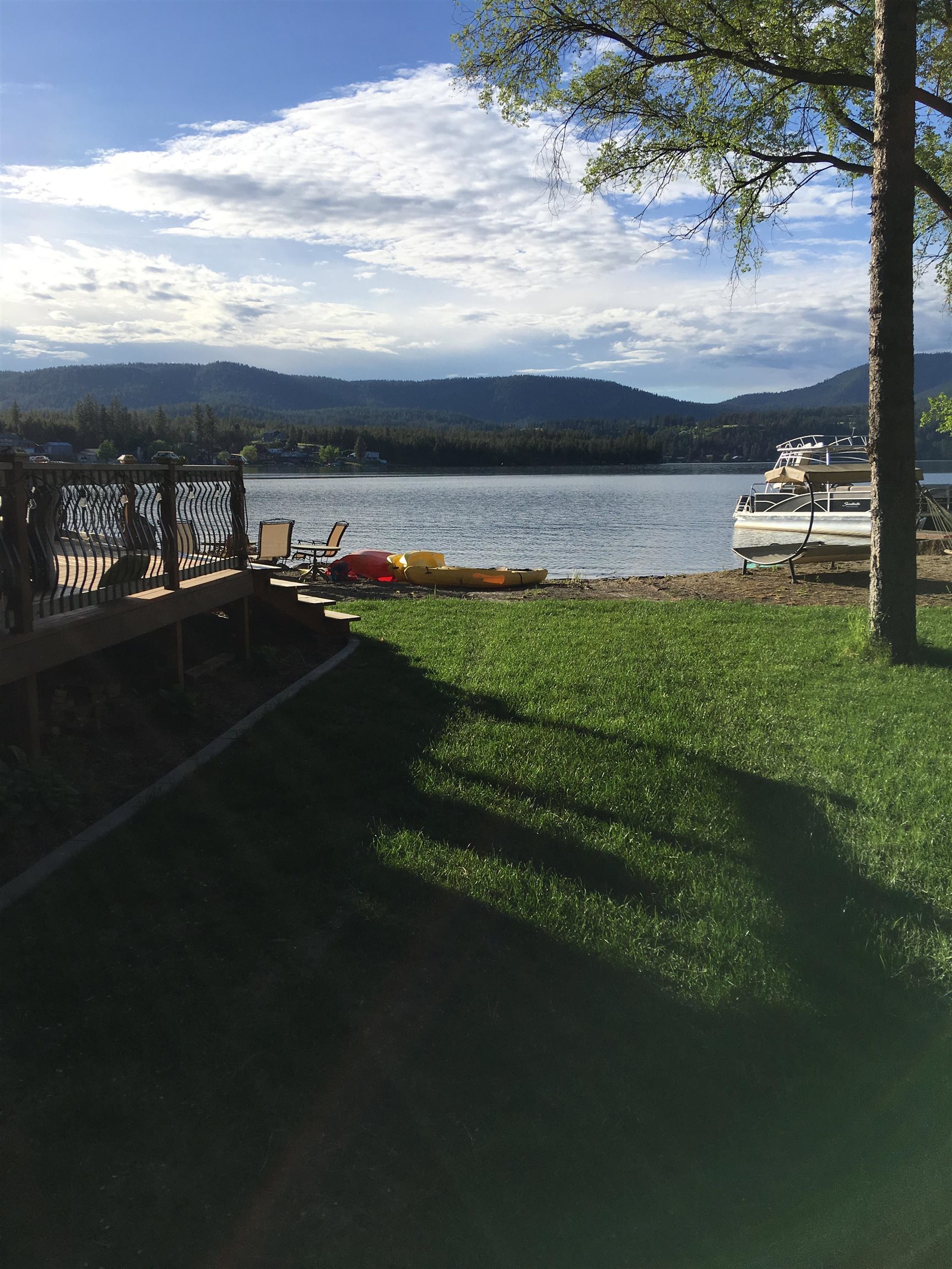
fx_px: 1063
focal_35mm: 29
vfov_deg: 61.7
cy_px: 634
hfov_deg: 48.2
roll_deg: -0.4
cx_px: 476
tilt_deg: -7.2
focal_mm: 4.15
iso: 25
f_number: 2.2
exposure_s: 1/1876
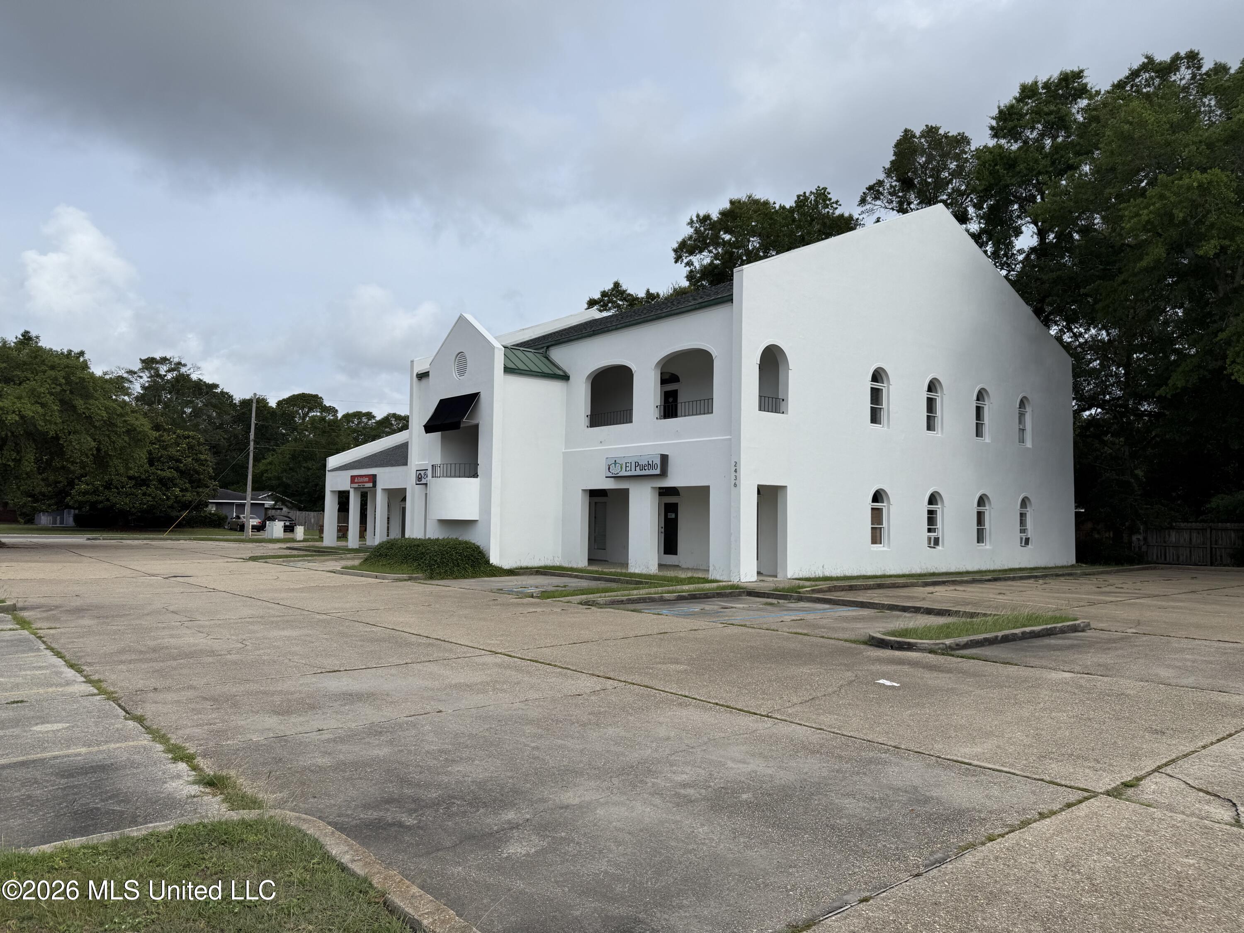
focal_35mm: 24
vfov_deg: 56.8
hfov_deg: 71.6
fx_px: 862
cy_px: 466
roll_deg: -0.6
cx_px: 622
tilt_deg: +3.0
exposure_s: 1/6173
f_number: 1.78
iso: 80
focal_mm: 6.76
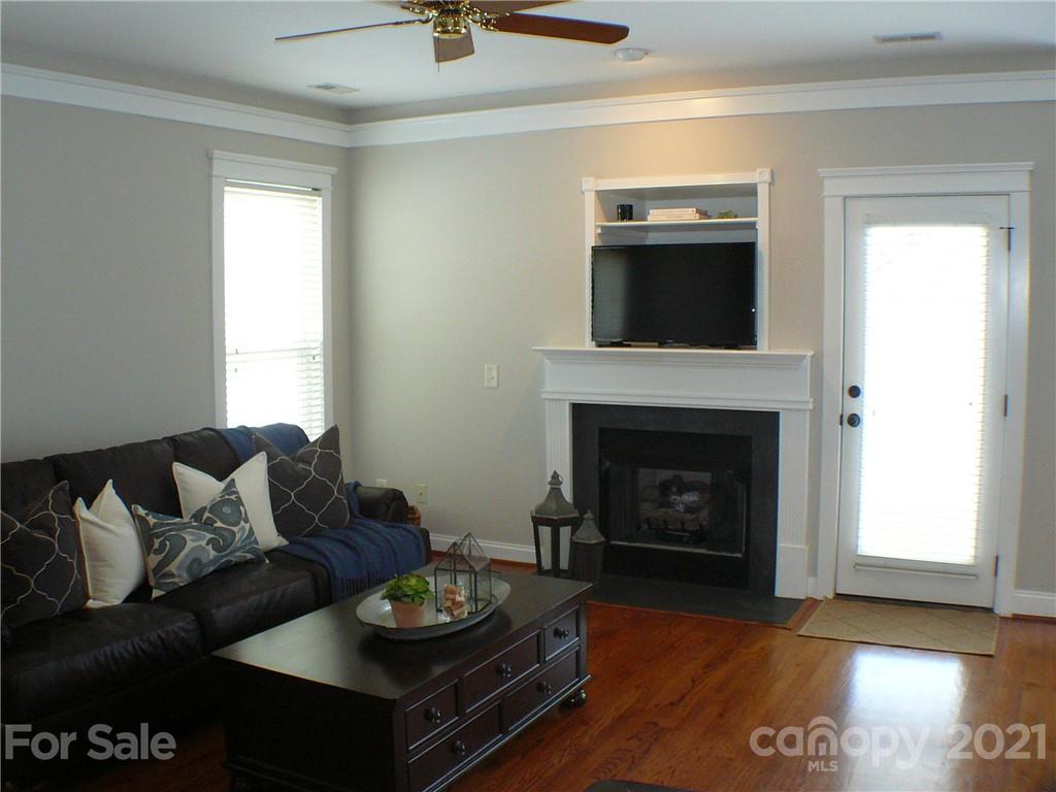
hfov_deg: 40.4
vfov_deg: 30.9
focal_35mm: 47
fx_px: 1434
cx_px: 528
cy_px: 396
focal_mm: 7
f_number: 3.3
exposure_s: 1/30
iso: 200
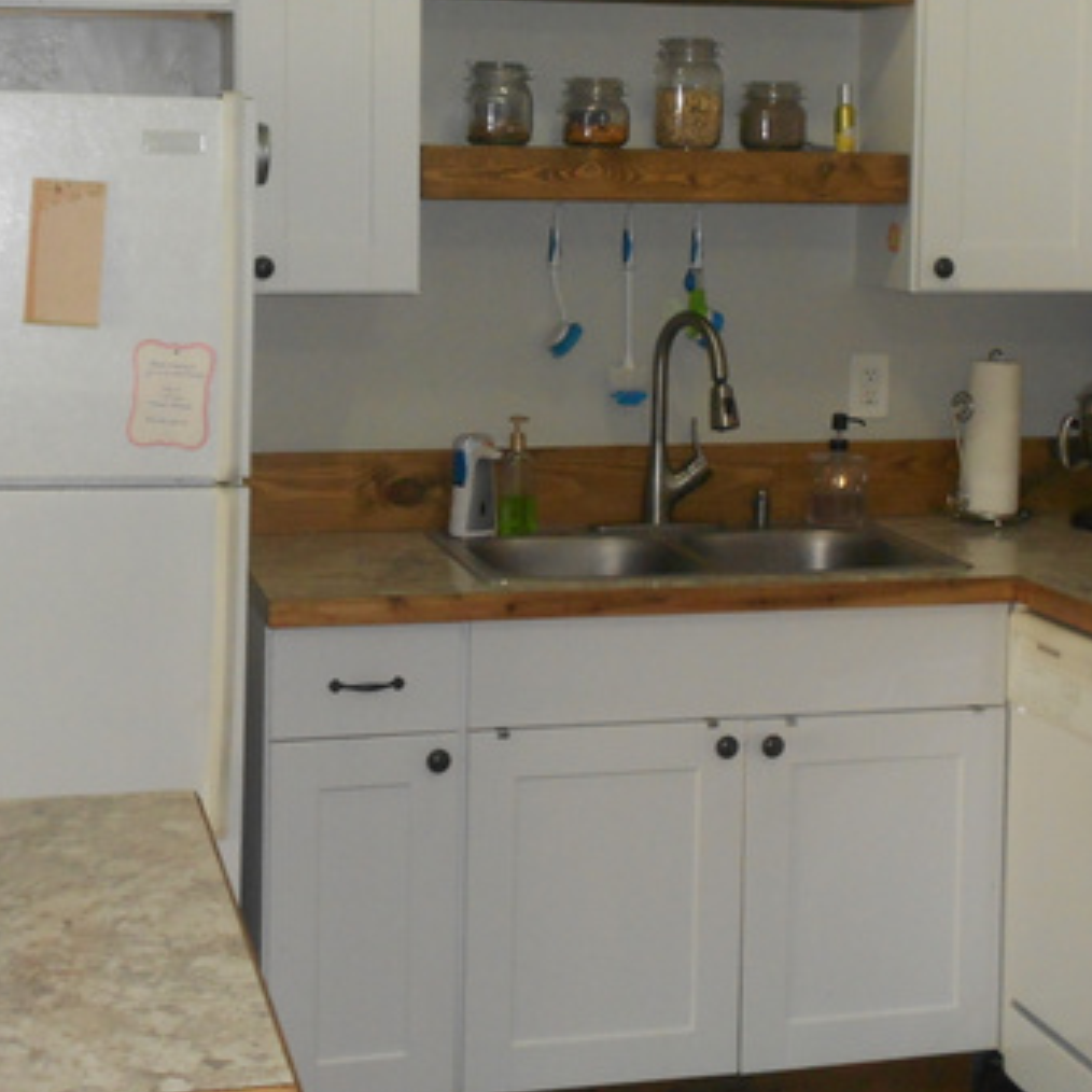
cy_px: 365
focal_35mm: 62
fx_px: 2213
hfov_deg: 27.7
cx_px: 552
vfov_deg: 27.6
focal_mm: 6.7
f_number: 3.9
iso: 250
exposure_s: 1/30
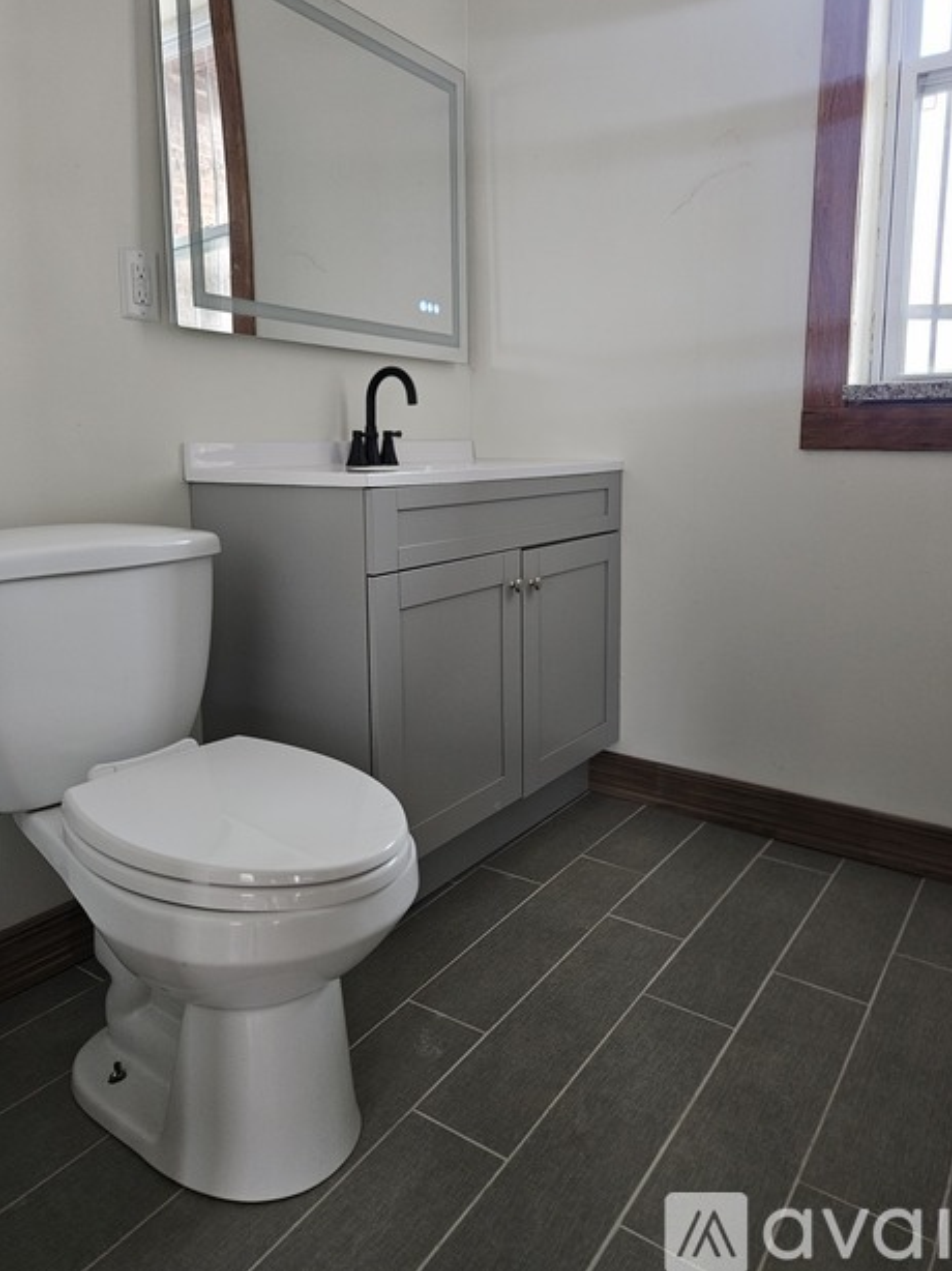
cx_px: 482
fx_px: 917
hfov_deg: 54.8
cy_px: 585
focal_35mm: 25
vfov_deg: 69.3
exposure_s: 1/60
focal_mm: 5.4
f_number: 1.8
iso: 640
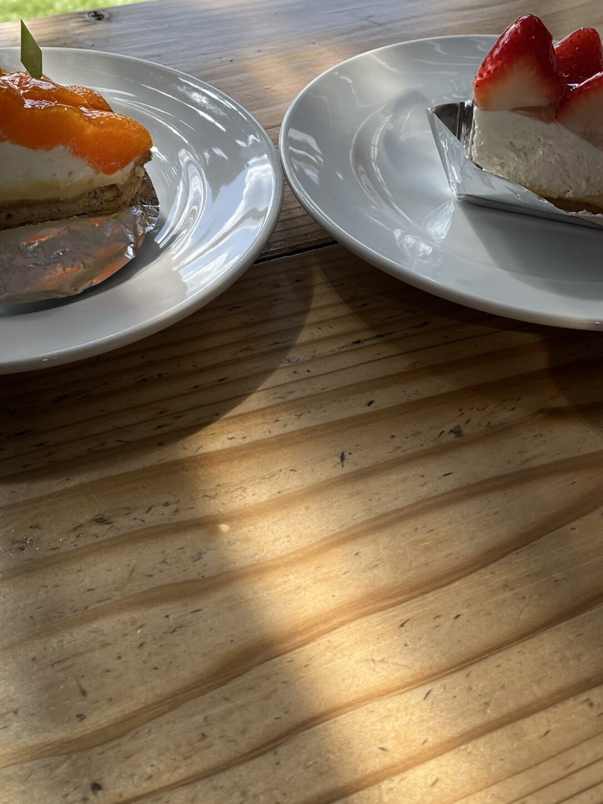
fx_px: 1069
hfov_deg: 31.5
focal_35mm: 46
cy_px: 149
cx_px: 267
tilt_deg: -31.5
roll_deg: -2.1
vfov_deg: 39.5
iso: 50
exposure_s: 1/1117
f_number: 1.6
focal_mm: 5.1
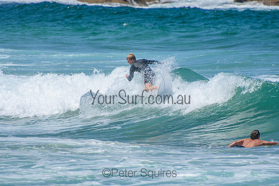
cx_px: 140
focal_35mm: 600
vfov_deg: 2.3
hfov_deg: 3.4
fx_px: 4651
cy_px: 93
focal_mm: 400
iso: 250
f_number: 5.6
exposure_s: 1/2000
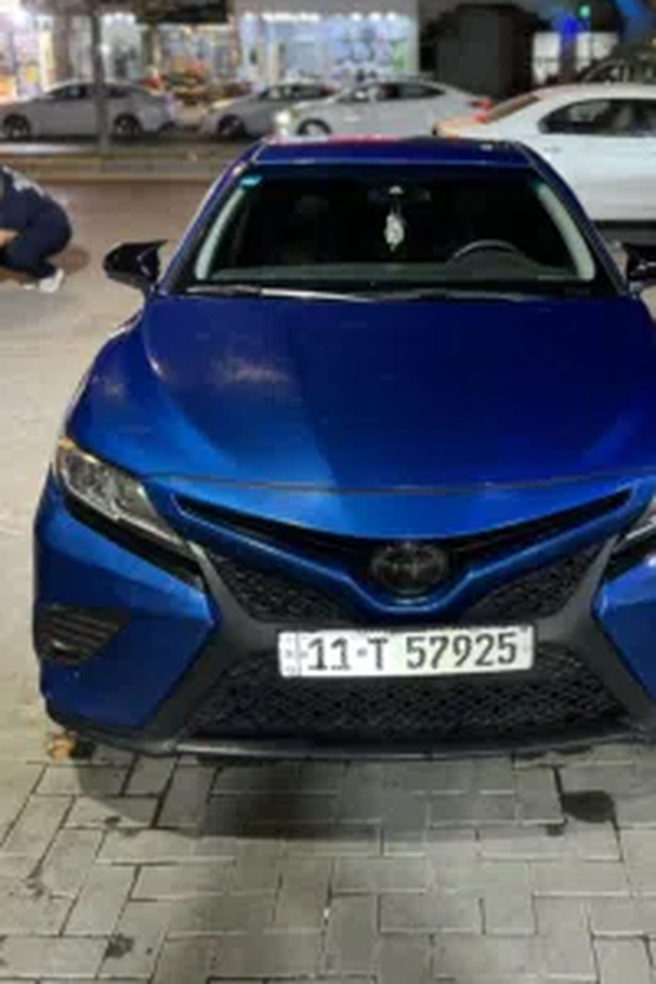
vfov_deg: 52.2
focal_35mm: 36
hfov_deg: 36.5
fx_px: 984
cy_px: 331
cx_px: 440
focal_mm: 5.7
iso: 200
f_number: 1.5
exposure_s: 1/60
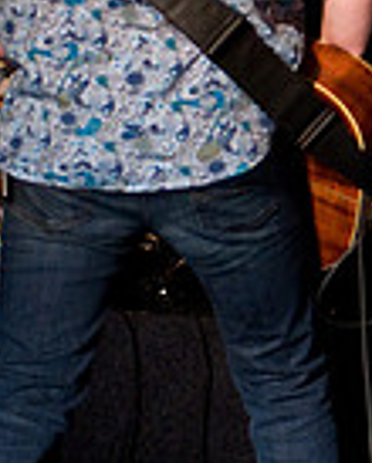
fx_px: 2444
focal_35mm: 178
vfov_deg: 10.8
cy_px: 174
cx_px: 639
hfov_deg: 8.4
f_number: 1.8
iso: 1000
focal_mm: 30
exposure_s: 1/125
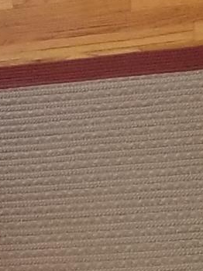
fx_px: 1746
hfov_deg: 6.2
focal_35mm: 223
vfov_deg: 8.9
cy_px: 123
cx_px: -387
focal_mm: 4.25
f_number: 1.7
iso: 200
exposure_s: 1/40
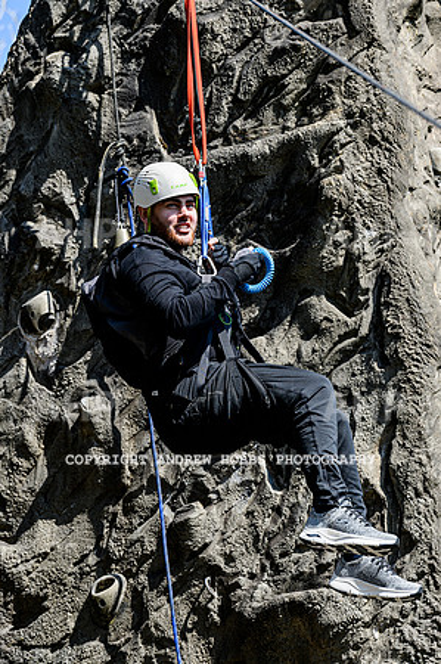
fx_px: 3131
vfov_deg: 12.1
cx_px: 220
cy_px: 332
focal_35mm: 170
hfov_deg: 8.1
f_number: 5
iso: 125
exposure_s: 1/400
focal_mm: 170
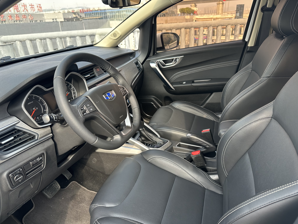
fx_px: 207
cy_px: 112
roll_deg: +3.3
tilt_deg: -24.6
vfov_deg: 56.8
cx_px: 149
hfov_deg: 71.6
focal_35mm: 24
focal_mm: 6.86
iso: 80
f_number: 1.78
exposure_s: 1/279
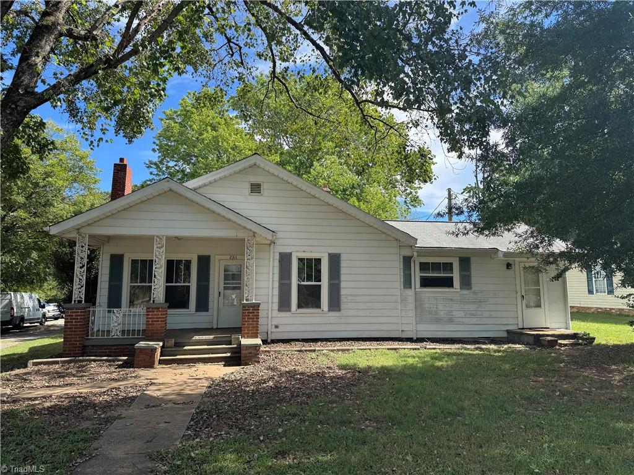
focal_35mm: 24
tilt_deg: +7.0
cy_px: 238
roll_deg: +0.0
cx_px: 317
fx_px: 440
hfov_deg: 71.6
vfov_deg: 56.8
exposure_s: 1/1678
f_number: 1.78
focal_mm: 6.76
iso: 80
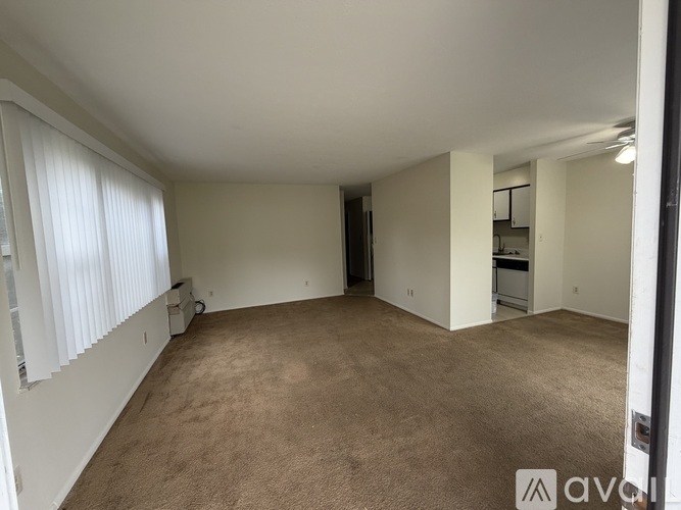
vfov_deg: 85.7
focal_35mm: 14
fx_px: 275
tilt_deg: -4.7
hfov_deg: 102.1
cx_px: 340
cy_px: 255
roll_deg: +2.2
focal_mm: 2.22
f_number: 2.2
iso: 160
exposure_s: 1/121
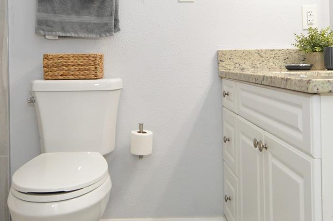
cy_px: 60
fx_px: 369
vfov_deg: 32.8
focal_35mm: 40
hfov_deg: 48.4
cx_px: 151
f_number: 4
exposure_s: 1/60
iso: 450
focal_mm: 12
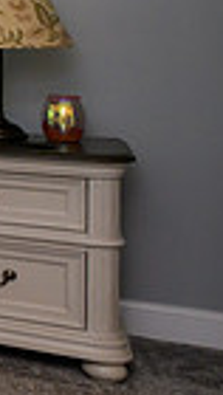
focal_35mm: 74
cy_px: 38
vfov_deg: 27.5
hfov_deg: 9.4
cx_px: -567
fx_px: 776
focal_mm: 17
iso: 1800
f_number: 5.6
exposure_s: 1/320
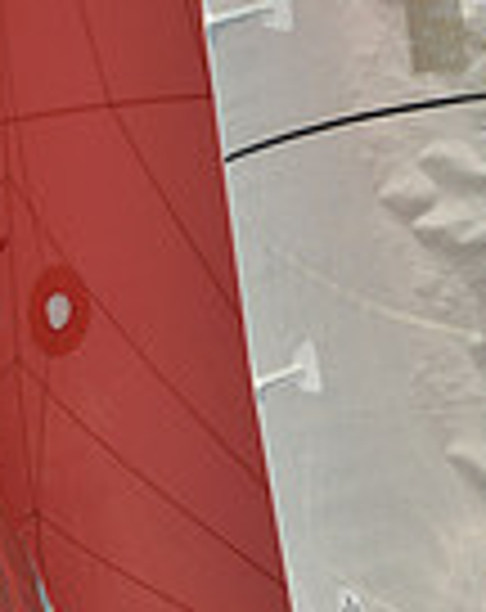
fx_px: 29024
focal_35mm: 1607
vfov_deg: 1.2
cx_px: 238
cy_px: 547
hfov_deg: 1.0
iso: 200
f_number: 6.3
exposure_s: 1/1250
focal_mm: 400
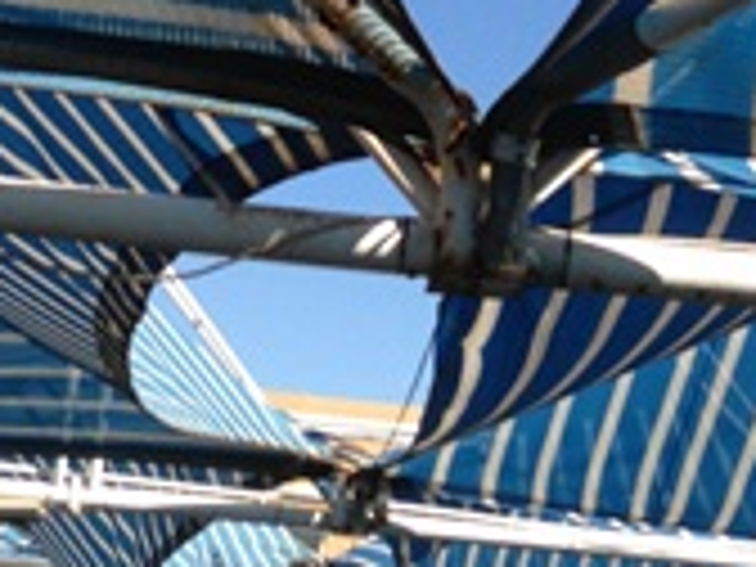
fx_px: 2795
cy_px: 4
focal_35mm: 128
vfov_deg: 11.5
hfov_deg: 15.4
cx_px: 520
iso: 50
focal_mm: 4.13
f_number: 2.4
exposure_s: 1/1130
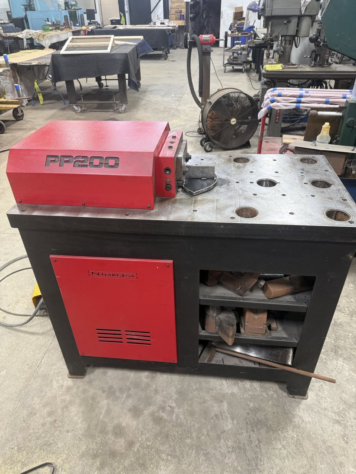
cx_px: 178
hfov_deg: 56.8
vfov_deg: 71.6
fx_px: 329
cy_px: 237
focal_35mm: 24
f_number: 1.8
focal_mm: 6.8
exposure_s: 1/60
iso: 250
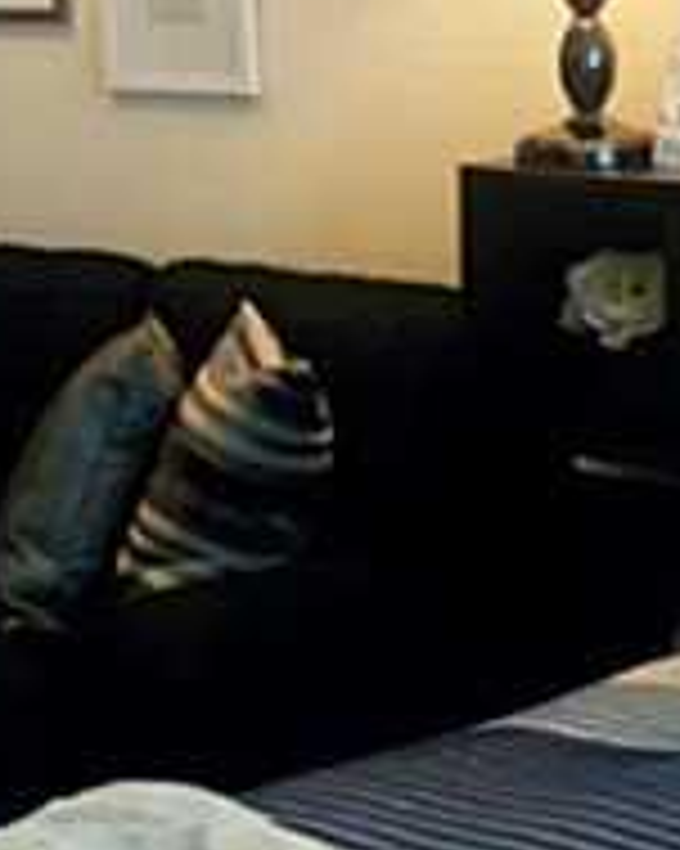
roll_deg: +3.2
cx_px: 9
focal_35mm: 120
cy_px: 193
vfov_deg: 15.9
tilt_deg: -5.5
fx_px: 3021
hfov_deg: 12.7
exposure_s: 1/30
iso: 80
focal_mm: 4.15
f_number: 2.2
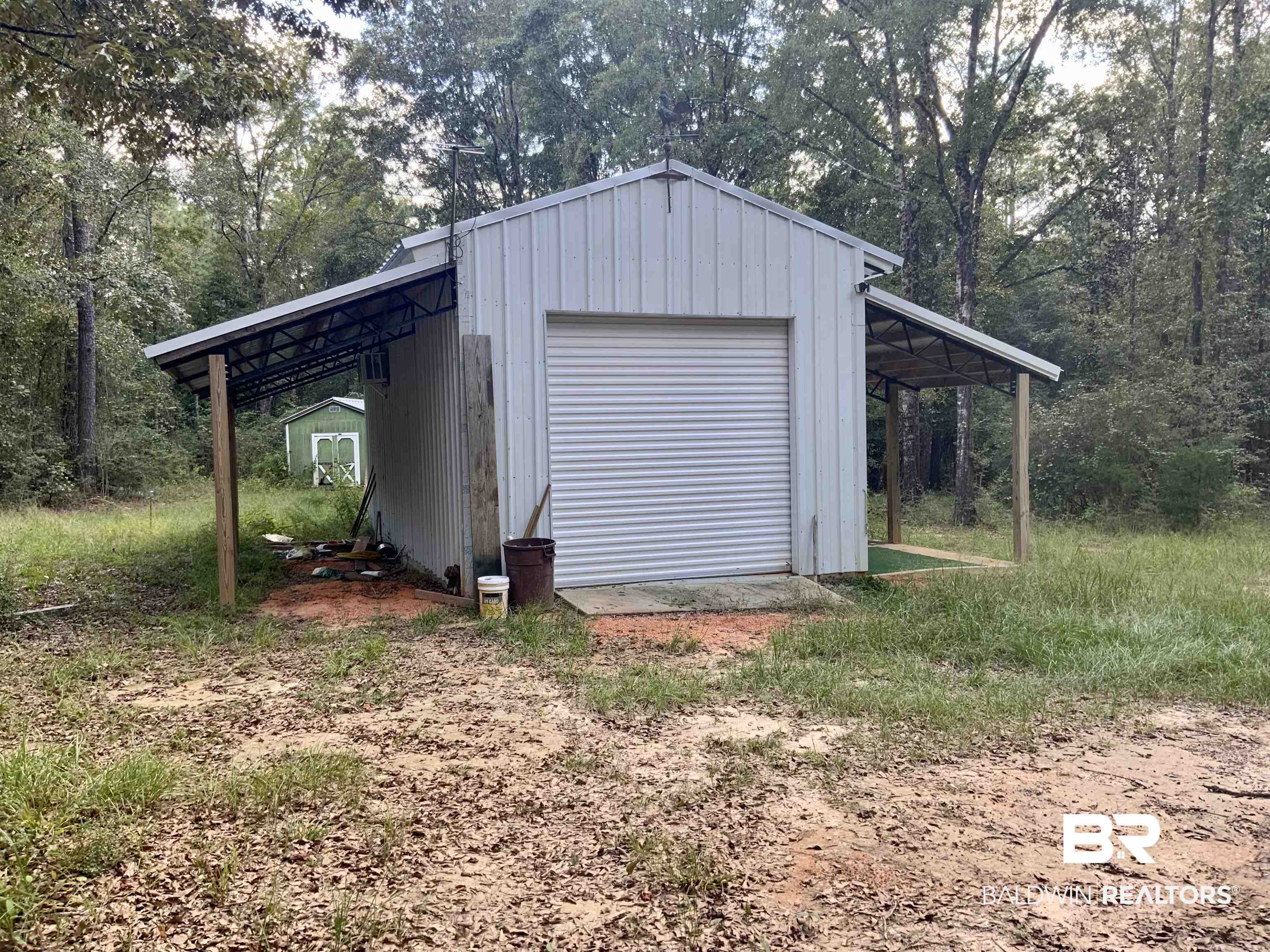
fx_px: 1064
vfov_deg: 48.2
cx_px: 635
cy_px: 476
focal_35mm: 29
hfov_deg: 61.7
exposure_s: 1/122
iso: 25
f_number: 1.8
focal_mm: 3
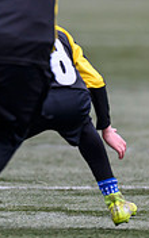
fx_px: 10045
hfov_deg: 0.8
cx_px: -192
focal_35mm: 1546
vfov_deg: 1.4
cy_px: 16
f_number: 3.5
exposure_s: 1/1600
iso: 500
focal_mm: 400
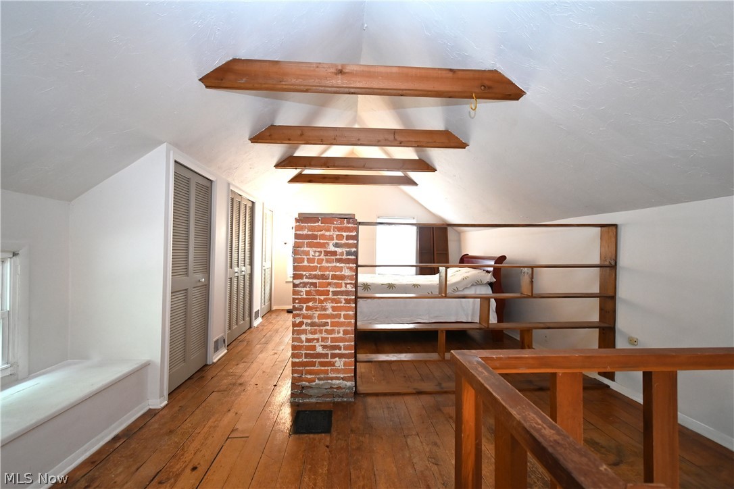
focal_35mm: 15
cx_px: 367
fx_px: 306
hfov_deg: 100.4
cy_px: 244
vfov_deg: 77.3
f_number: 4.5
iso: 1000
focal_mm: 10
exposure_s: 1/30
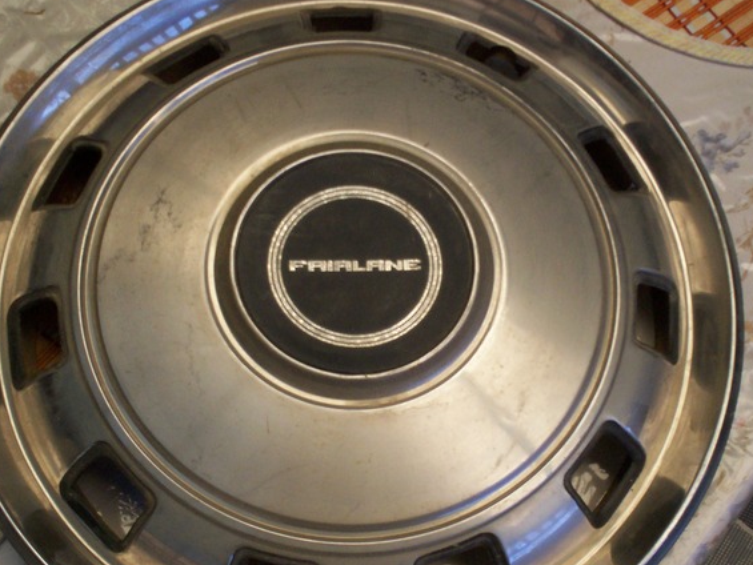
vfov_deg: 28.5
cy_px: 336
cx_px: 429
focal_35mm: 51
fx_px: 1110
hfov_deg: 37.4
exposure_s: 1/76.6
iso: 140
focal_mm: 5.9
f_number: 4.5
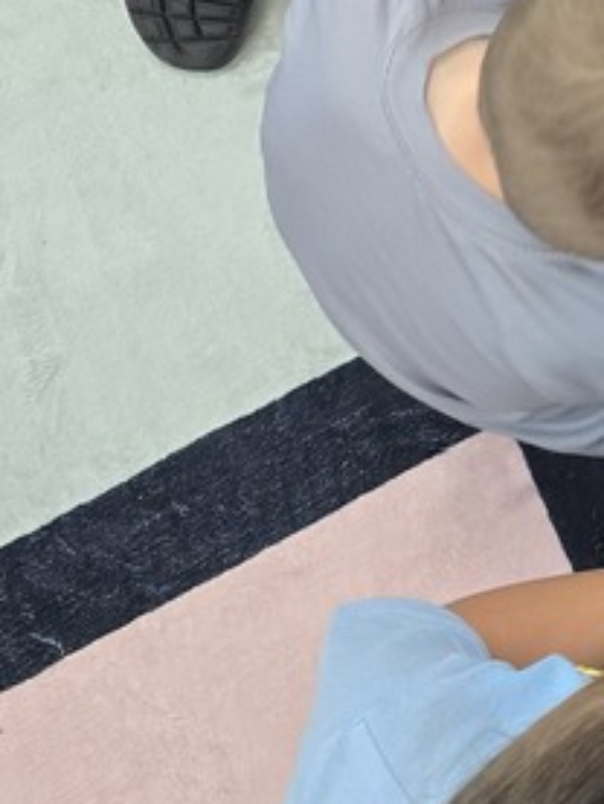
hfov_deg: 15.6
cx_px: 976
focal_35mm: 85
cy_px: -221
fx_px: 1976
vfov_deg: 21.0
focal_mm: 6.3
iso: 250
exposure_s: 1/60
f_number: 1.7
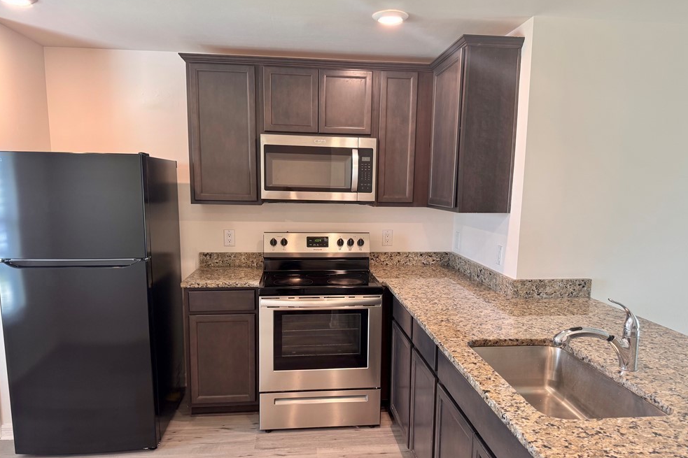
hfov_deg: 69.4
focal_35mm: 26
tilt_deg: -8.4
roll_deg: -0.8
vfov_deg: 49.4
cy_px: 258
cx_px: 349
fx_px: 497
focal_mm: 6.76
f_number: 1.78
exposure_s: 1/60
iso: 125
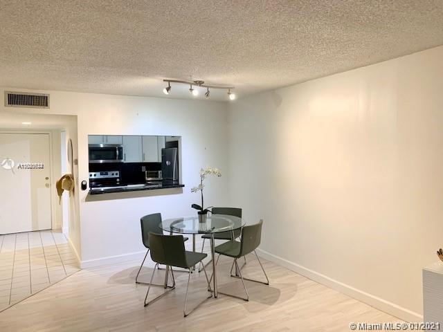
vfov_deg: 53.1
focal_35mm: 26
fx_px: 333
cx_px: 222
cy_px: 166
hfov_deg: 67.3
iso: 125
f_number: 1.8
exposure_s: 1/60
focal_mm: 4.25
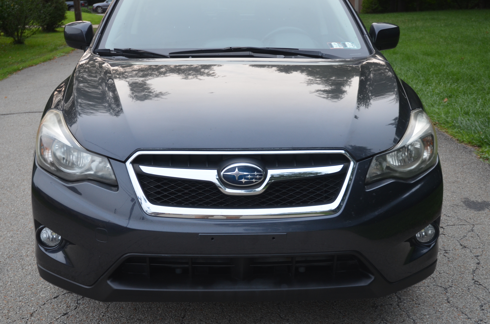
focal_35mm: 46
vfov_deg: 28.8
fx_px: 632
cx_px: 245
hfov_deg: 42.4
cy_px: 162
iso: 450
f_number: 4
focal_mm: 31
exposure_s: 1/60
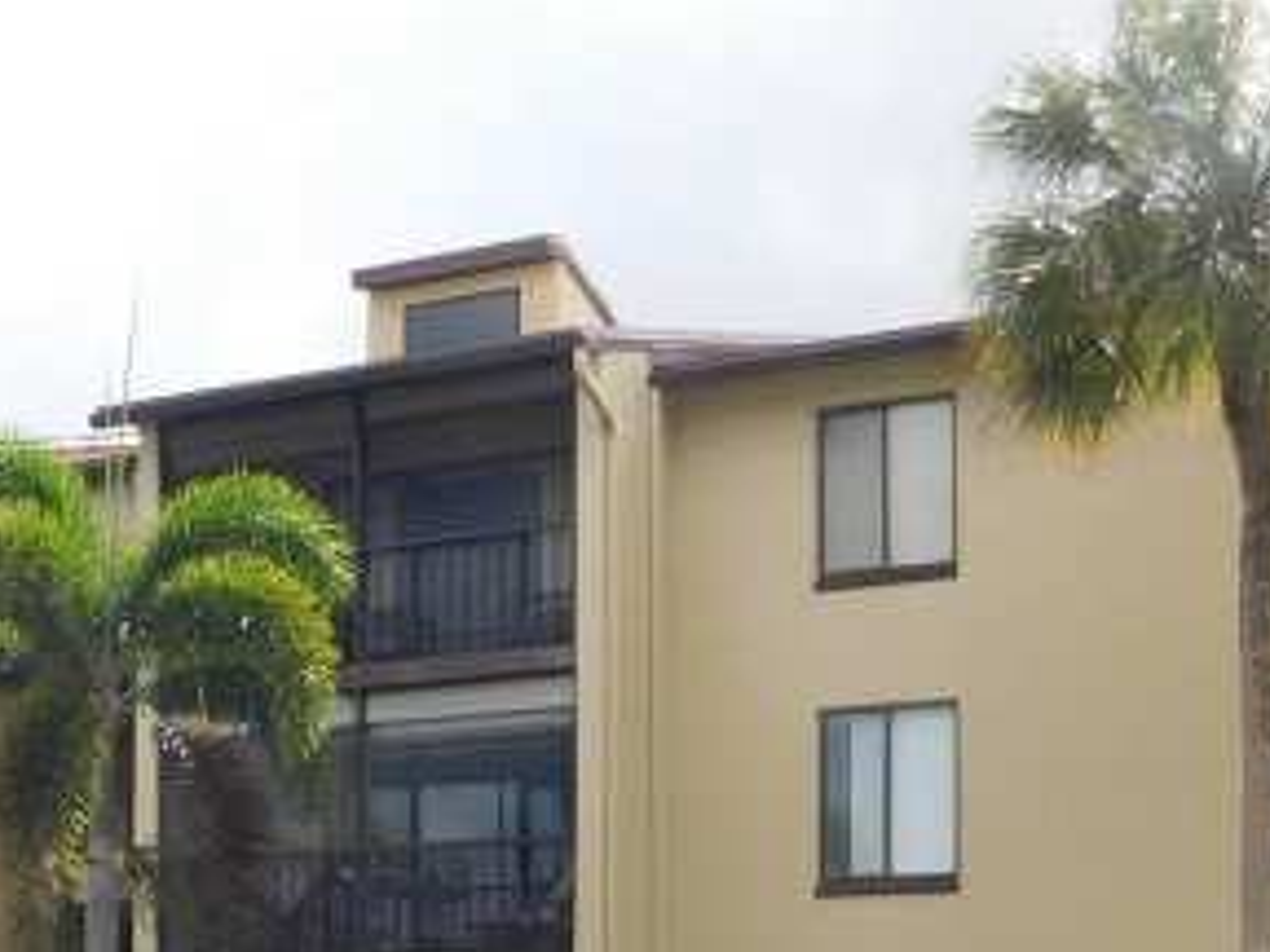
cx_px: 265
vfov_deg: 21.5
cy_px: 1093
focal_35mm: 64
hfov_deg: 29.6
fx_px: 2348
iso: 125
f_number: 3
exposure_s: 1/800
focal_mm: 4
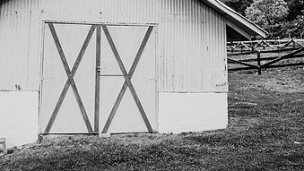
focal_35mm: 43
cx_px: 105
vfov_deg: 27.0
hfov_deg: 46.7
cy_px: 24
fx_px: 347
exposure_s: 1/200
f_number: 2.8
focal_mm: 24
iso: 160
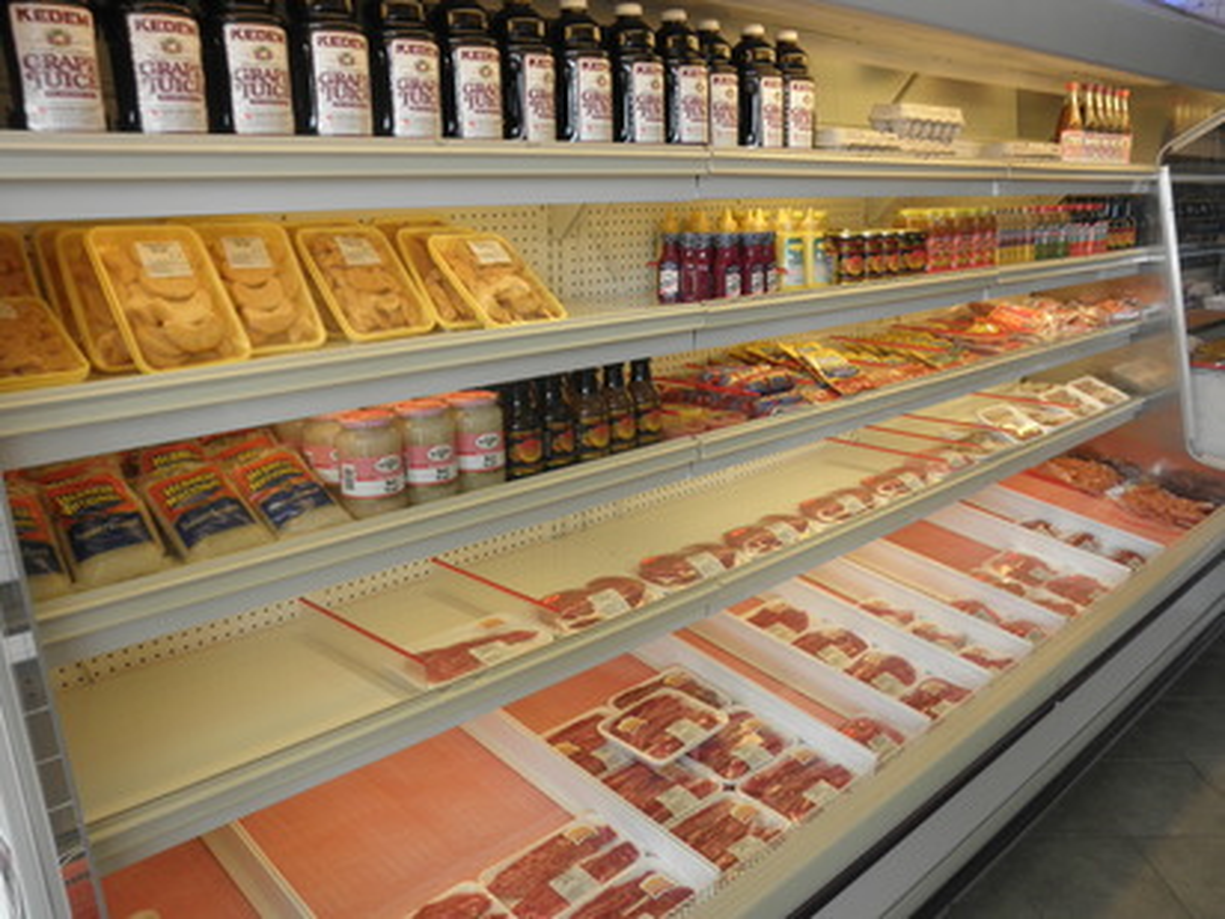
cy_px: 460
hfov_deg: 63.4
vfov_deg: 49.7
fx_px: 991
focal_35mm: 28
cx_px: 612
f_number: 3
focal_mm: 5
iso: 64
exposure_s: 1/80
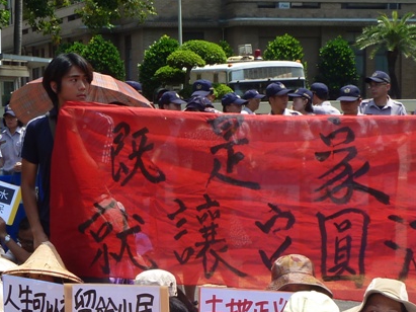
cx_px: 151
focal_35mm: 109
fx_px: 1310
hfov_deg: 18.0
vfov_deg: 13.4
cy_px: 301
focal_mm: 7.9
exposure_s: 1/320
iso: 80
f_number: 4
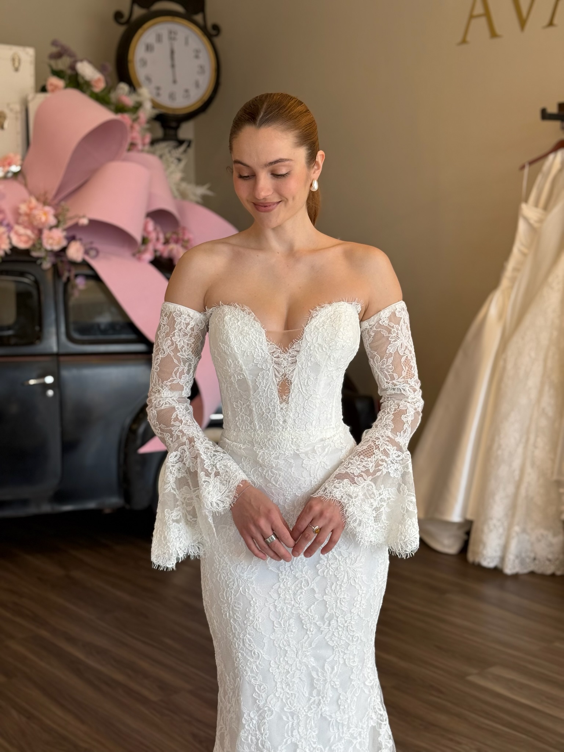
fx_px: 1043
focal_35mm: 48
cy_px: 376
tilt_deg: -6.6
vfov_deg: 39.7
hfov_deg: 30.3
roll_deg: -0.3
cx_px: 282
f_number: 1.78
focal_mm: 6.76
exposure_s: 1/455
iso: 64
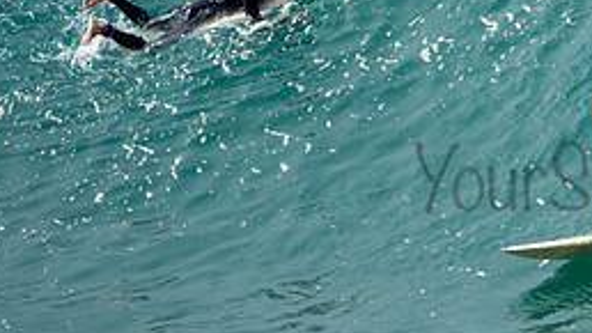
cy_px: 157
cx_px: 652
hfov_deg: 1.2
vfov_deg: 0.7
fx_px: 27732
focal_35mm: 1767
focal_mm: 500
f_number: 5.6
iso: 140
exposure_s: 1/800
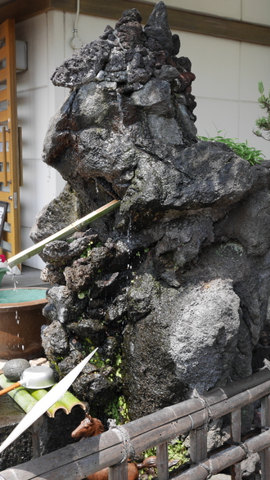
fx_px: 624
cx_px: 148
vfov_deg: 42.1
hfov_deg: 24.4
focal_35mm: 49
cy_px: 244
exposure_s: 1/160
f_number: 6.3
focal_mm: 22
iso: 200
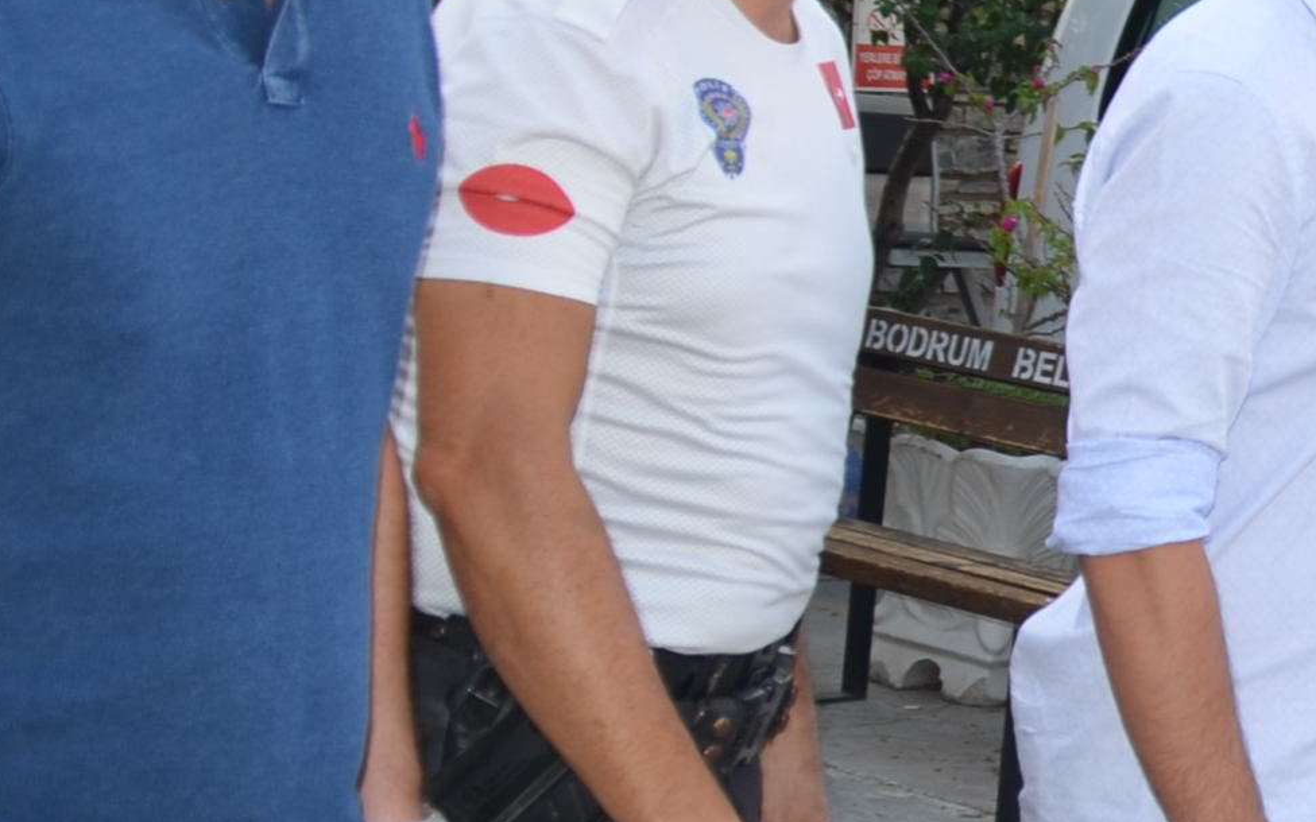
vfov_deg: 12.5
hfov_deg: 16.9
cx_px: 2288
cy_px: 127
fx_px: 3730
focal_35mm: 104
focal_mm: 18
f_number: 5
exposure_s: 1/200
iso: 100
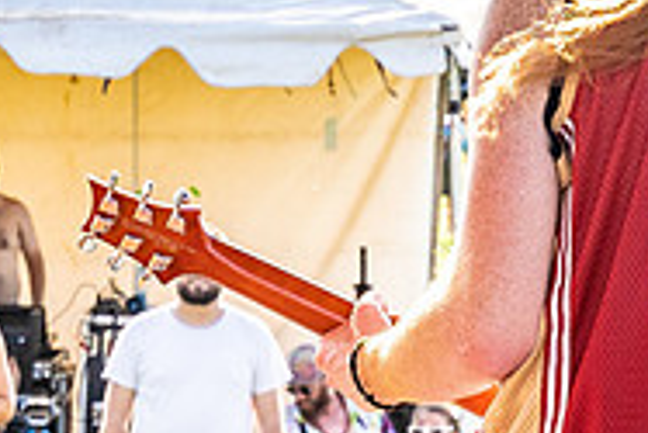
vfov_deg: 4.8
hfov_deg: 7.0
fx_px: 5188
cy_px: 140
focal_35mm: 288
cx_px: -291
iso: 160
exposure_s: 1/250
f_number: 9
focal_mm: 62
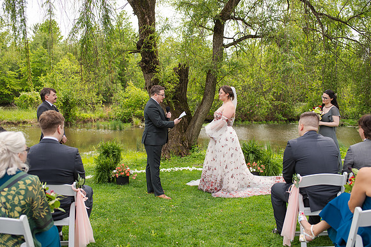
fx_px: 375
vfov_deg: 36.5
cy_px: 124
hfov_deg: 52.7
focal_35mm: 36
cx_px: 186
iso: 100
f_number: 3.5
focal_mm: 35
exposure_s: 1/500
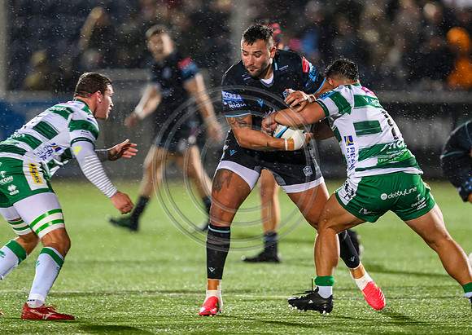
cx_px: 291
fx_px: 7789
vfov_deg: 2.5
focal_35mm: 583
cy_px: 168
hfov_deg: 3.5
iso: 6400
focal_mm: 400
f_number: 3.2
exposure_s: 1/1000
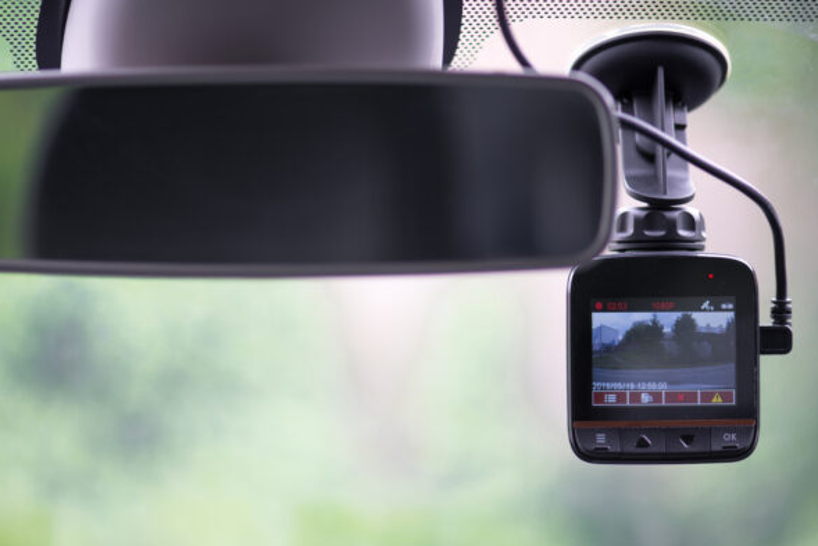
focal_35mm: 137
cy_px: 249
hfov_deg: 15.0
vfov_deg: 10.0
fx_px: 3114
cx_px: 403
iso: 100
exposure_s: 1/100
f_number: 3
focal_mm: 105
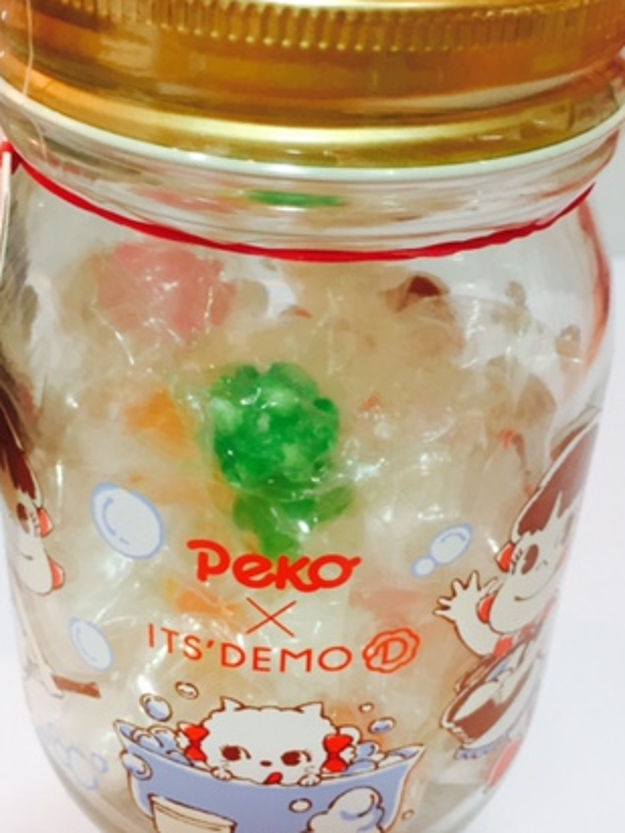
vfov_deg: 42.0
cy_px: 358
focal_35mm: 45
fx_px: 1083
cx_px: 356
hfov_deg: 32.1
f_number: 2.2
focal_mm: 4.15
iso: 100
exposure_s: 1/33
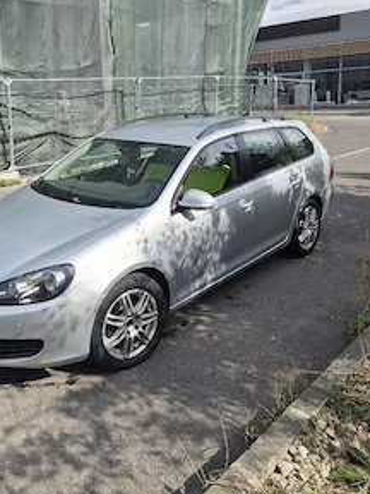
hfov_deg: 43.4
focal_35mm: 32
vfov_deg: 55.9
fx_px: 456
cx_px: 118
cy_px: 173
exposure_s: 1/2000
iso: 25
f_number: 1.8
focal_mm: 5.4
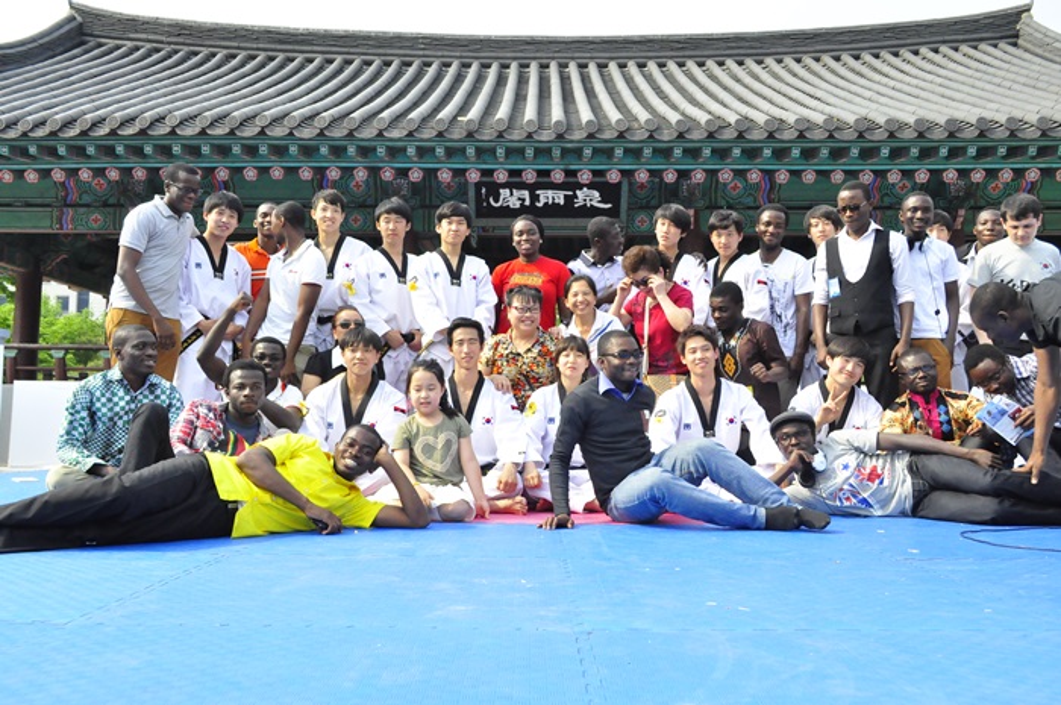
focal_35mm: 33
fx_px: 971
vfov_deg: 39.9
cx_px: 530
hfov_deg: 57.3
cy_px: 352
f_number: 5.6
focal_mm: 22
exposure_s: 1/4000
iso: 2500
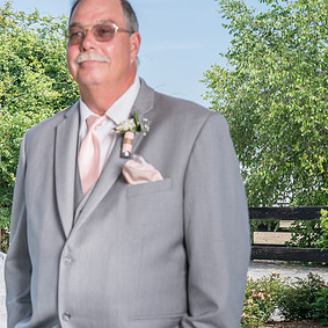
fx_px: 1254
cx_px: 28
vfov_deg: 14.9
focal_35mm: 117
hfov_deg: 14.7
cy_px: 201
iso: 100
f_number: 8
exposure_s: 1/200
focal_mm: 65
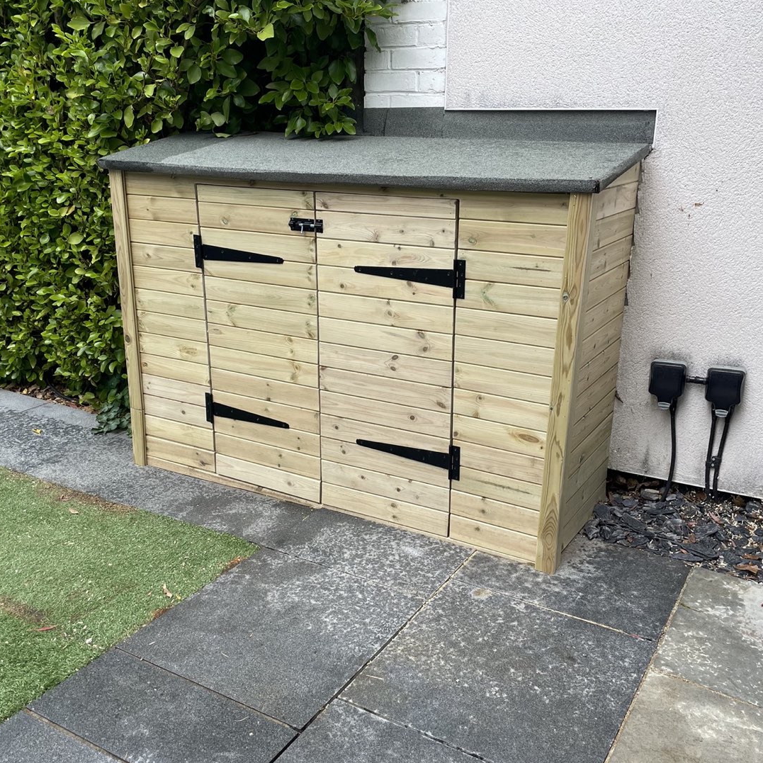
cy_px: 386
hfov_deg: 51.1
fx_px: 798
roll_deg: -0.6
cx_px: 388
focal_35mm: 32
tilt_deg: -17.0
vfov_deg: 51.1
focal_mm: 4.2
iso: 50
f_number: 1.6
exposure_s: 1/1795
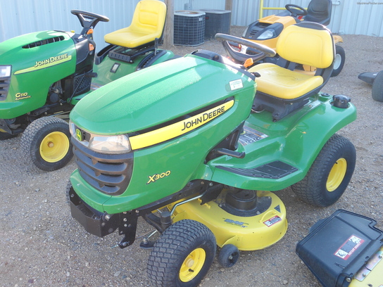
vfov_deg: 38.7
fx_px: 409
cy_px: 144
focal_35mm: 37
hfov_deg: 50.1
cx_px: 192
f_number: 3.2
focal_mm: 6.7
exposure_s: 1/80
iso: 80
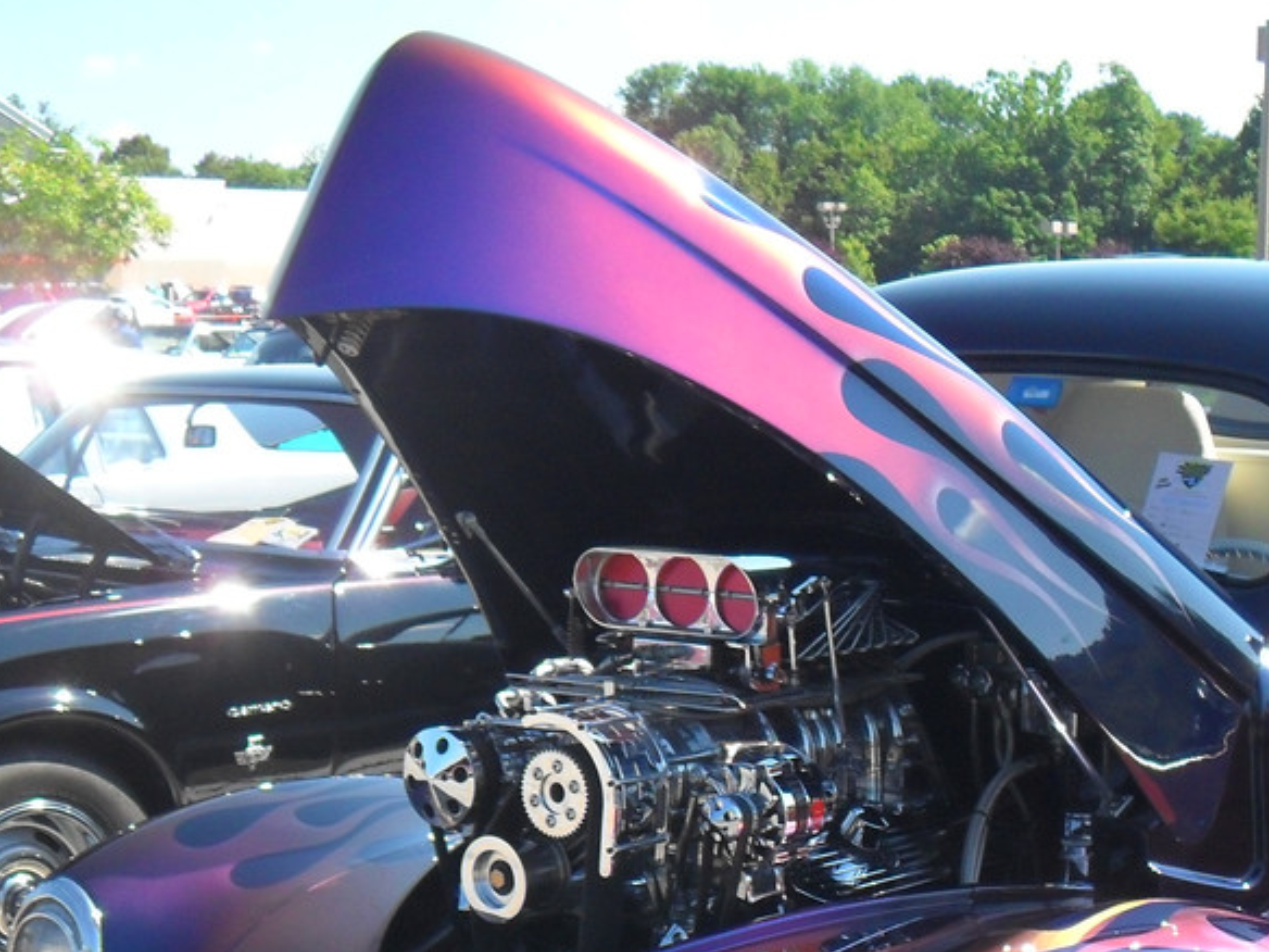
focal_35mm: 64
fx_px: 2346
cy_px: 854
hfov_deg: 30.1
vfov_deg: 22.4
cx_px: 799
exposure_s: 1/90
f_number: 8.9
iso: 160
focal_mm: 6.2
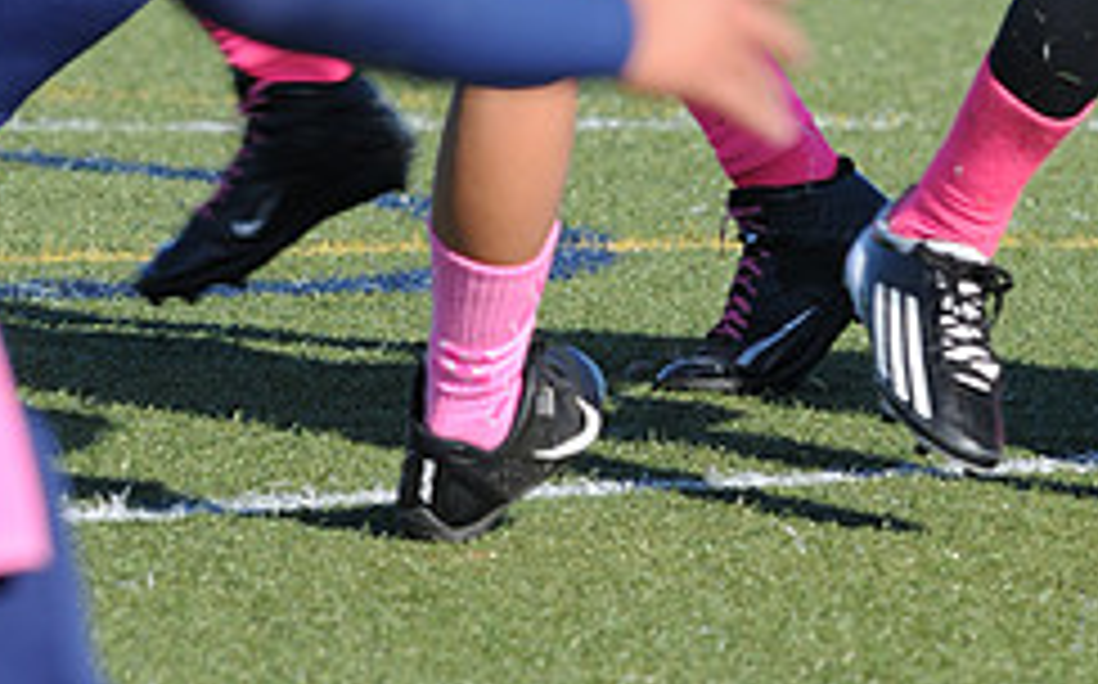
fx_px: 32587
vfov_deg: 1.2
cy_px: -490
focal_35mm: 1090
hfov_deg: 1.9
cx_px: 799
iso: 200
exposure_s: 1/500
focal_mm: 300
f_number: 7.1
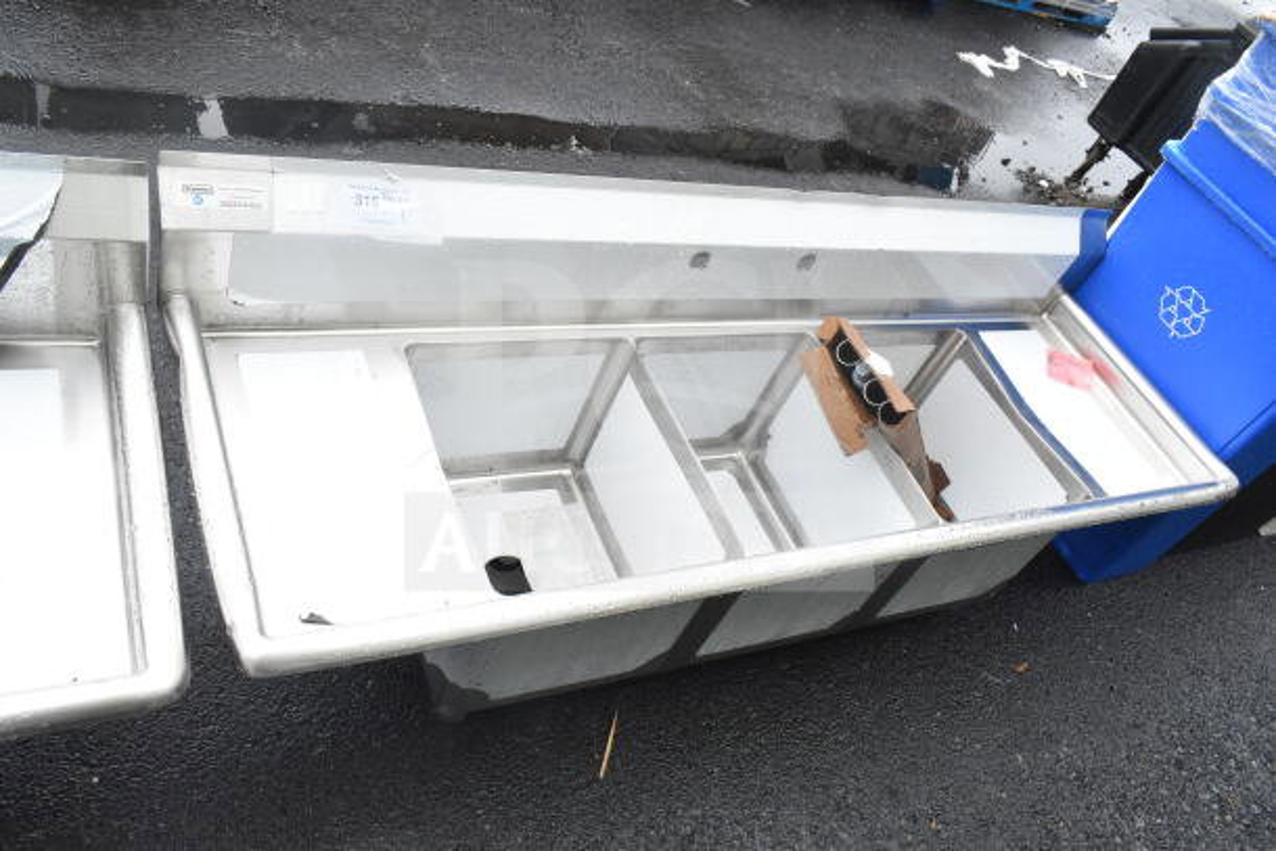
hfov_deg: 61.9
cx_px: 638
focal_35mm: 30
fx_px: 1064
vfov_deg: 43.6
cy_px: 426
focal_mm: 20
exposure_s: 1/320
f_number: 9
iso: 1600
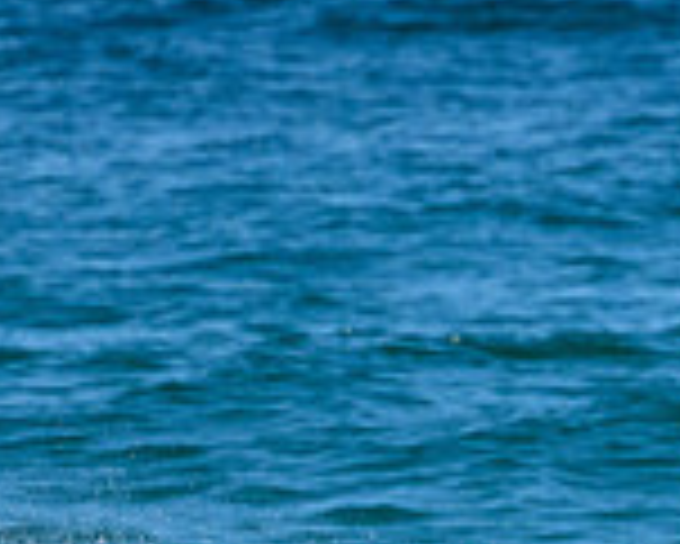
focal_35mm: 3323
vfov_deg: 0.5
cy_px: 708
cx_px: 745
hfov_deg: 0.6
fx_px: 66920
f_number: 11
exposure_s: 1/2000
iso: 1250
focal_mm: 800
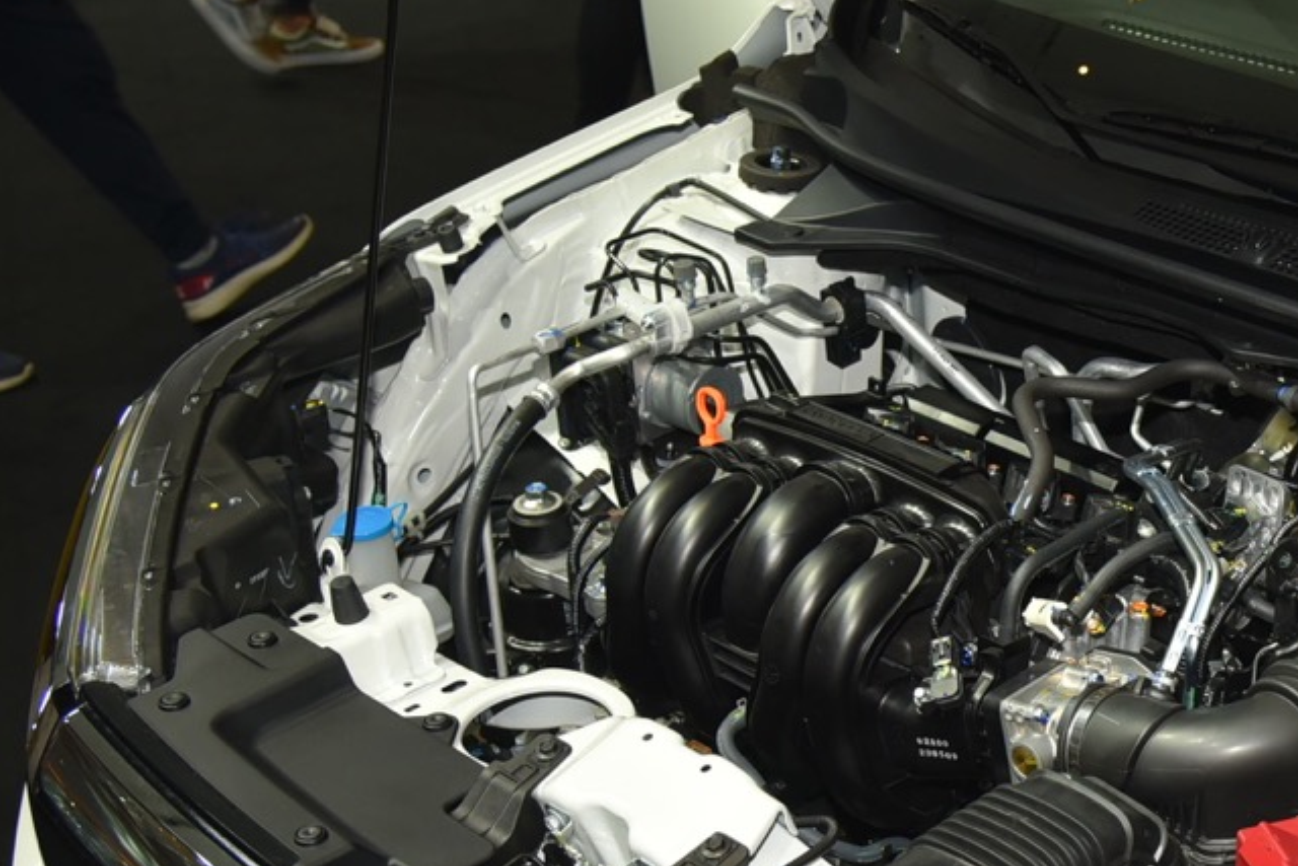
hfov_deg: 30.2
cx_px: 1134
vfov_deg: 21.2
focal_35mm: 64
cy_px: 590
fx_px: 2308
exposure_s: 1/100
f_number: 4.5
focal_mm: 32
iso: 800
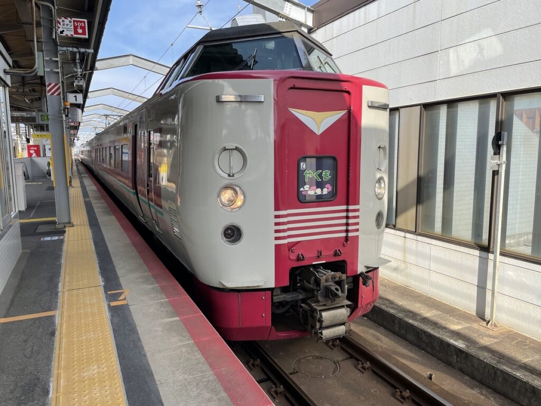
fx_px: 406
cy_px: 203
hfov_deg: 67.3
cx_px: 270
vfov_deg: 53.1
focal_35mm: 26
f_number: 1.6
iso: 32
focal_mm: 4.2
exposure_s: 1/1689
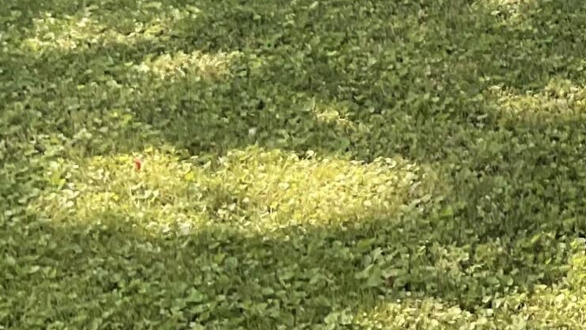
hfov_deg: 15.3
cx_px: 942
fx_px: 1974
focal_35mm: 127
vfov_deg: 8.8
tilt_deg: +3.4
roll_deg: +0.6
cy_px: -431
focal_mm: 3
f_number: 1.8
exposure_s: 1/180
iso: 16
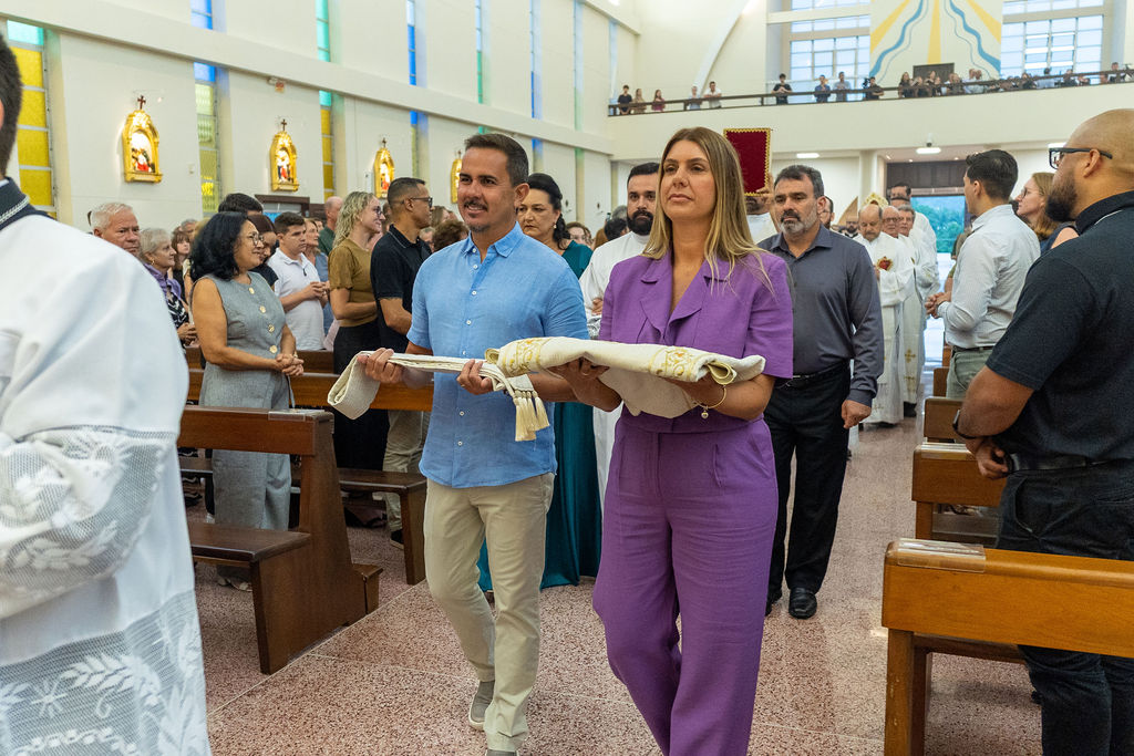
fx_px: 945
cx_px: 567
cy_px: 378
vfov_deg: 43.6
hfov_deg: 61.9
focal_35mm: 30
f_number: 3.2
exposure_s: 1/200
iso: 2000
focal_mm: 20
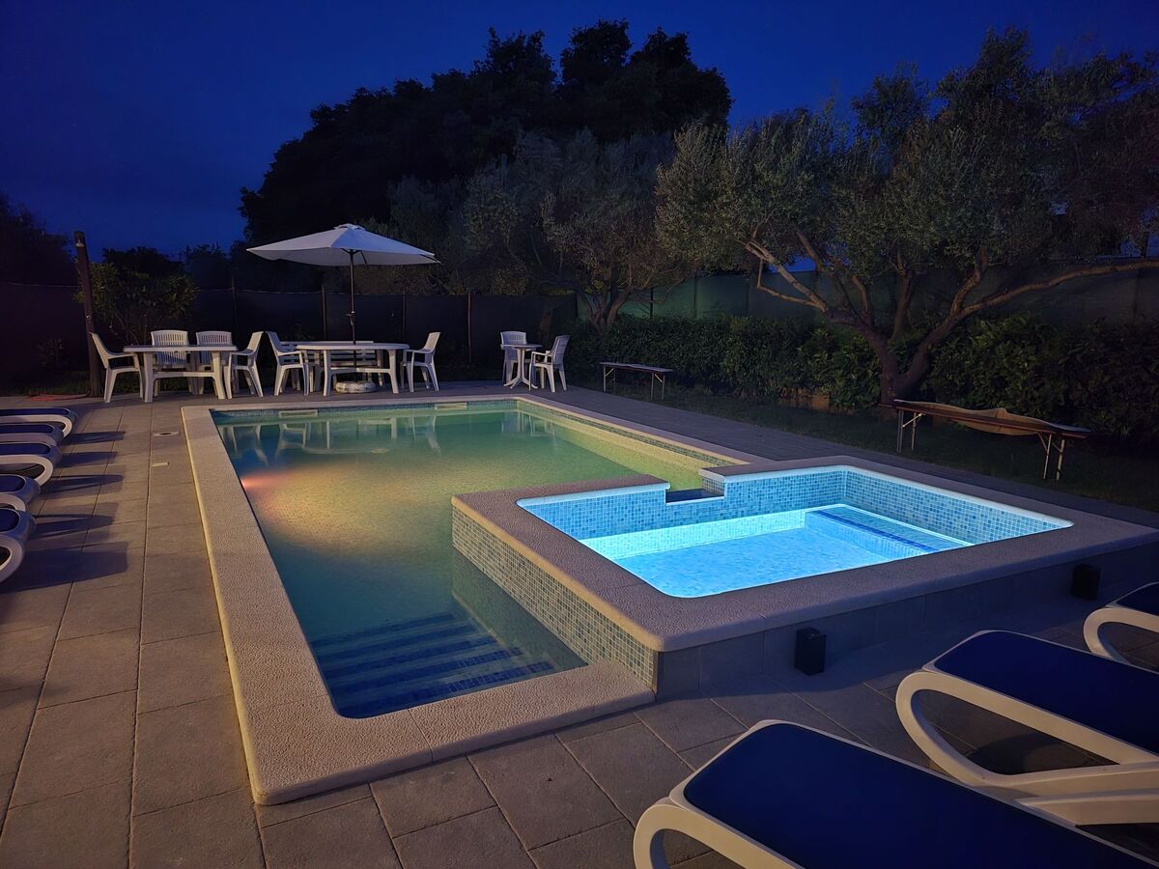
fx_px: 770
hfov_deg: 73.9
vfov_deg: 58.9
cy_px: 434
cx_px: 580
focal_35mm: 23
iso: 2500
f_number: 1.7
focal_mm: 6.3
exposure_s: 1/50
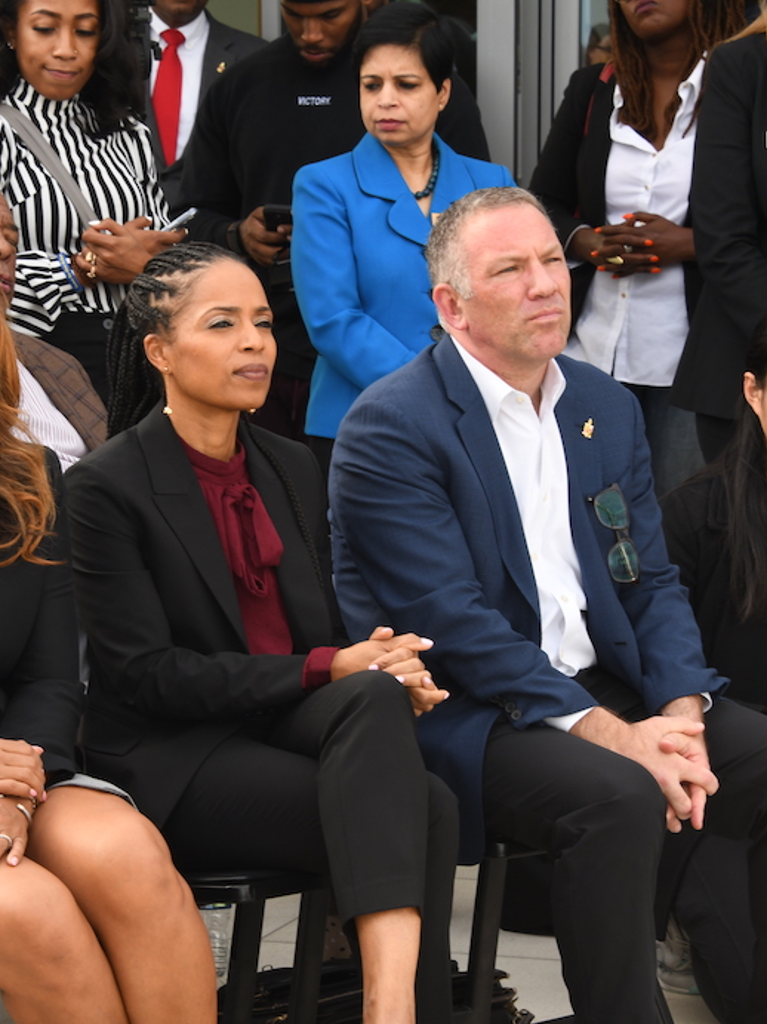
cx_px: 304
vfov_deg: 13.9
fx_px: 4196
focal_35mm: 142
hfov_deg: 10.4
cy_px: 505
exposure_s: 1/60
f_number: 11
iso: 400
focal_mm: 85
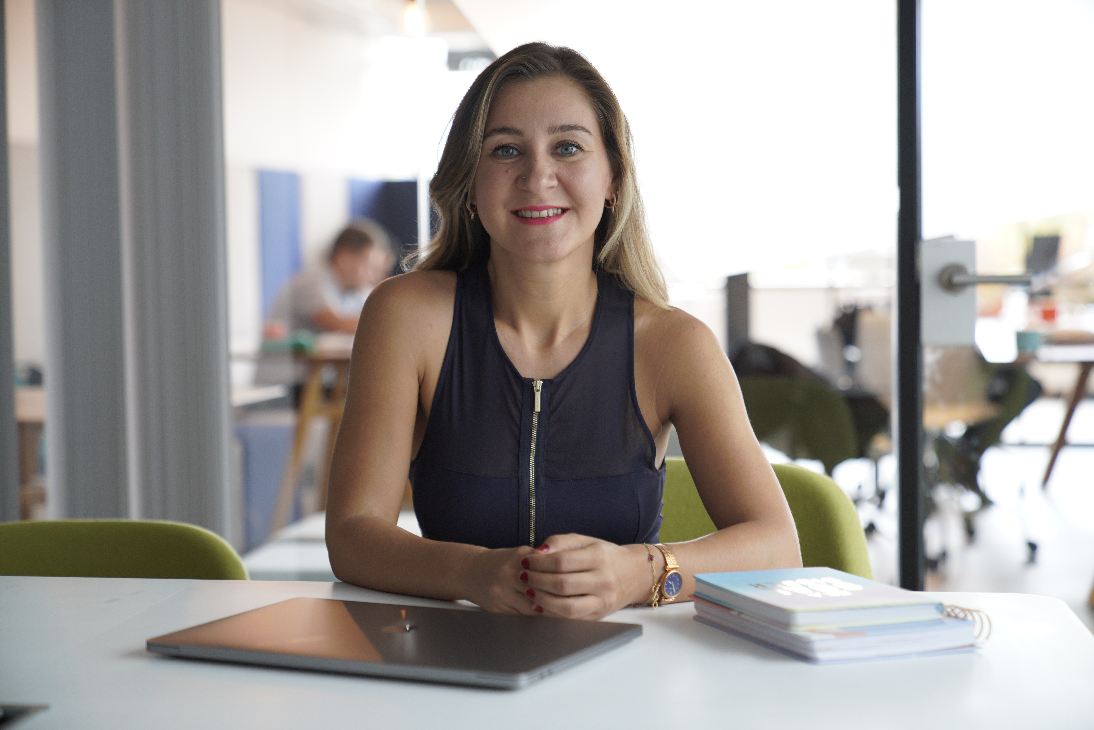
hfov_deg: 30.5
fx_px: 2006
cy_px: 365
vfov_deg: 20.6
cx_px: 547
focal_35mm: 66
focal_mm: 66
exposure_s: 1/200
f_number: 2.8
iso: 1600
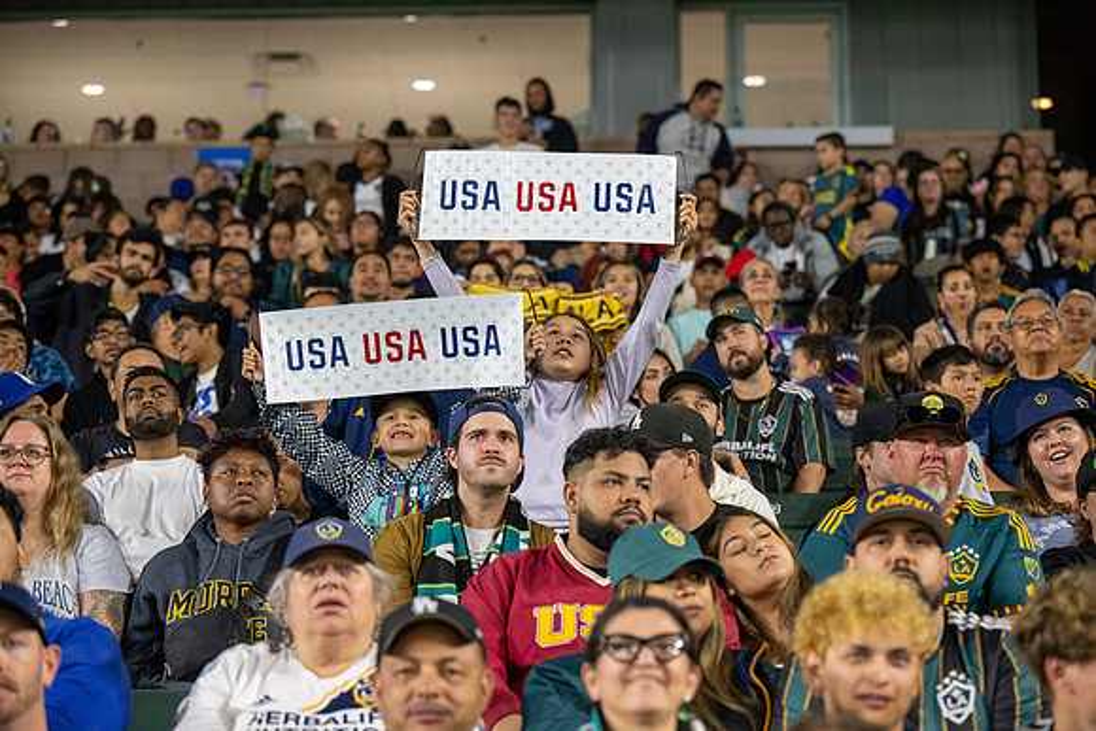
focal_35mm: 105
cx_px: 548
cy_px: 366
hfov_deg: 19.5
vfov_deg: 13.0
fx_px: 3197
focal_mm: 105
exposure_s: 1/400
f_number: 4
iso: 2800
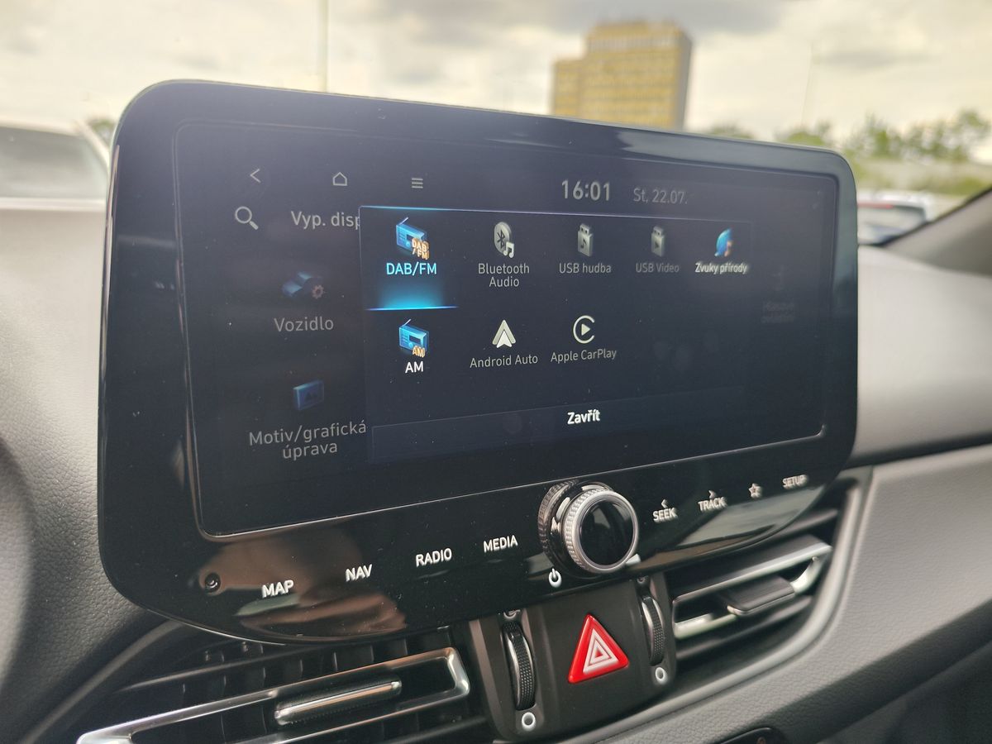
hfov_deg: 73.9
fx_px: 659
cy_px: 372
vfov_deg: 58.9
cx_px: 496
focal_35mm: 23
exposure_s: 1/100
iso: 61
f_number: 1.69
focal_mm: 7.01
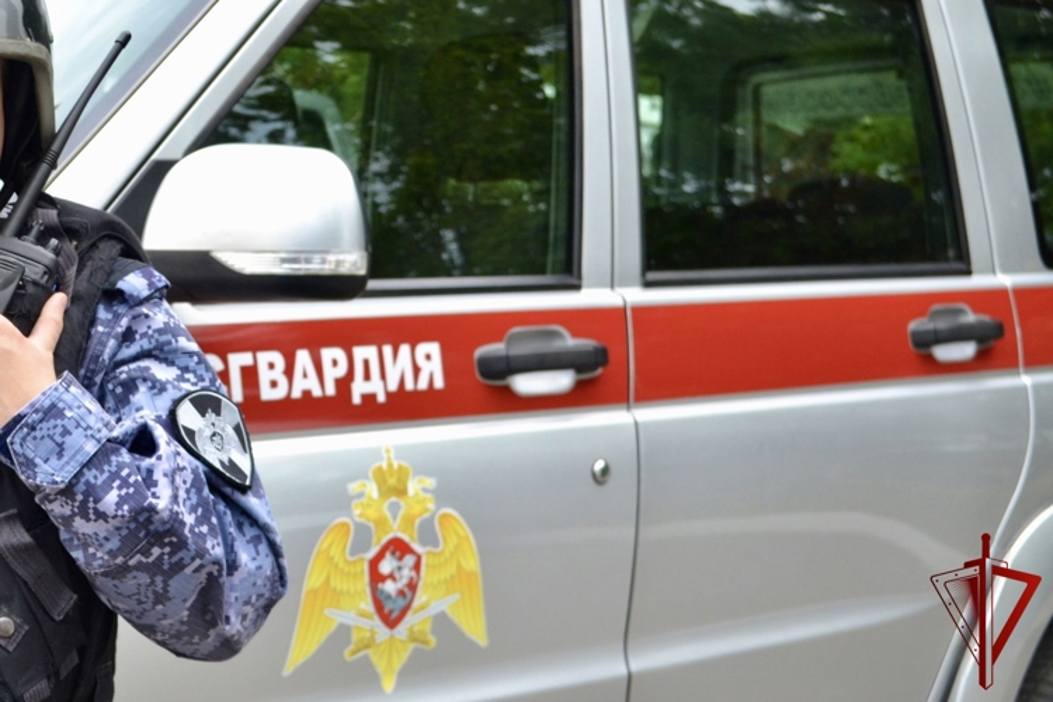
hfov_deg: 45.0
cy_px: 351
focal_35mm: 44
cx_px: 526
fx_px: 1272
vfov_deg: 30.8
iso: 400
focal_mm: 29
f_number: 5
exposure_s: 1/100
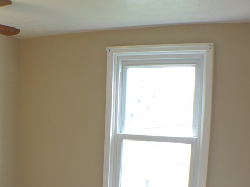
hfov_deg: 28.3
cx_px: 10
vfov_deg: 22.1
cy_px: 166
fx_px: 469
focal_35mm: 65
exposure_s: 1/30
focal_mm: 5.3
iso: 250
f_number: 3.1
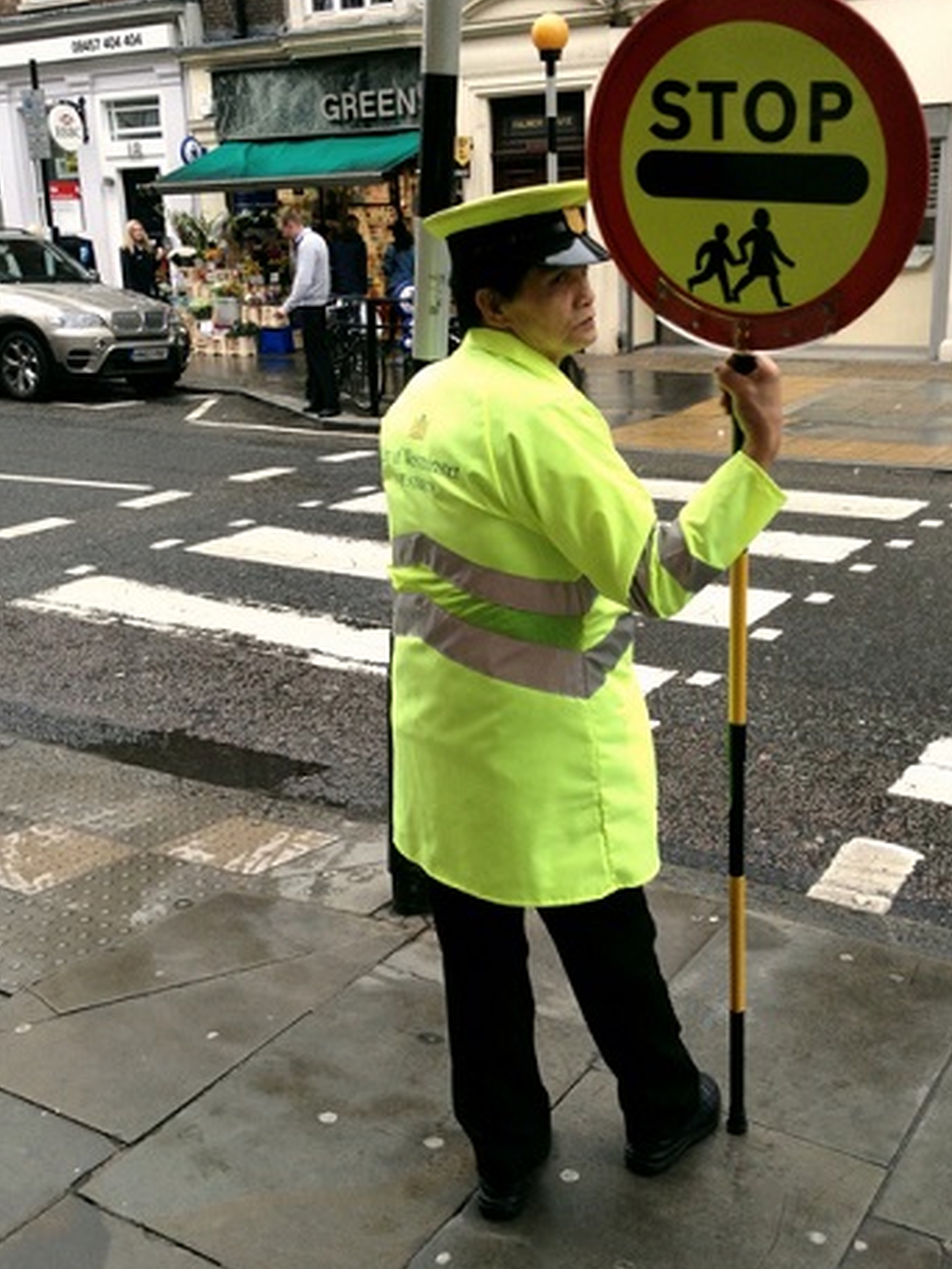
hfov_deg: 34.3
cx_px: 504
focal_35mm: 42
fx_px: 1540
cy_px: 630
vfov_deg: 44.8
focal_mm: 4.28
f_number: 2.4
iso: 80
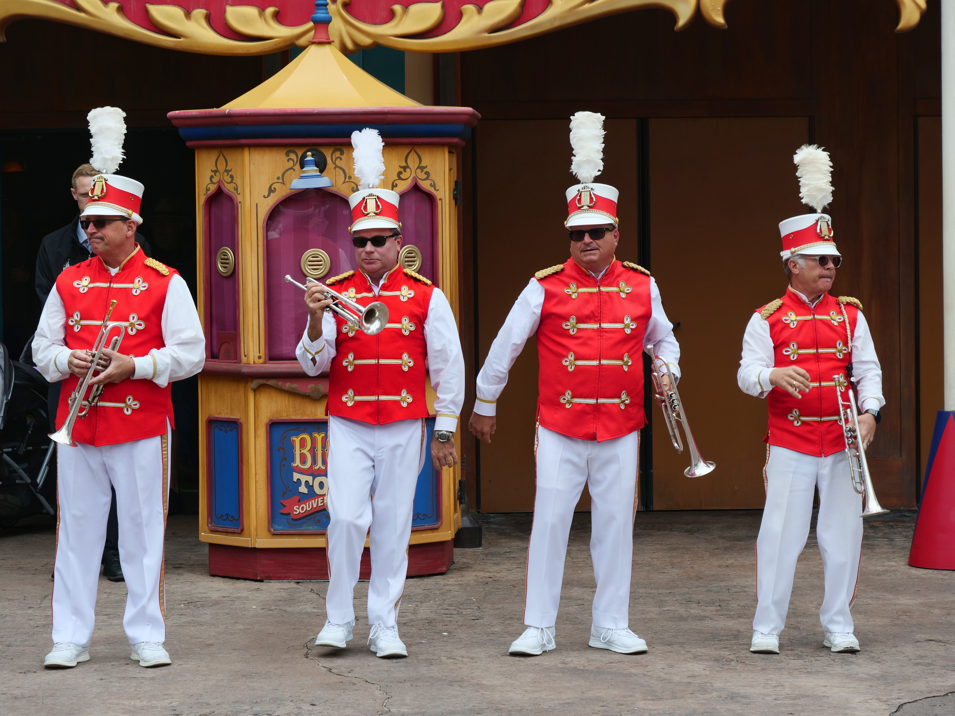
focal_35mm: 120
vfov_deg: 12.3
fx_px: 3311
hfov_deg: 16.4
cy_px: 358
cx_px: 478
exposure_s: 1/250
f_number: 6.3
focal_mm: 60
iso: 200
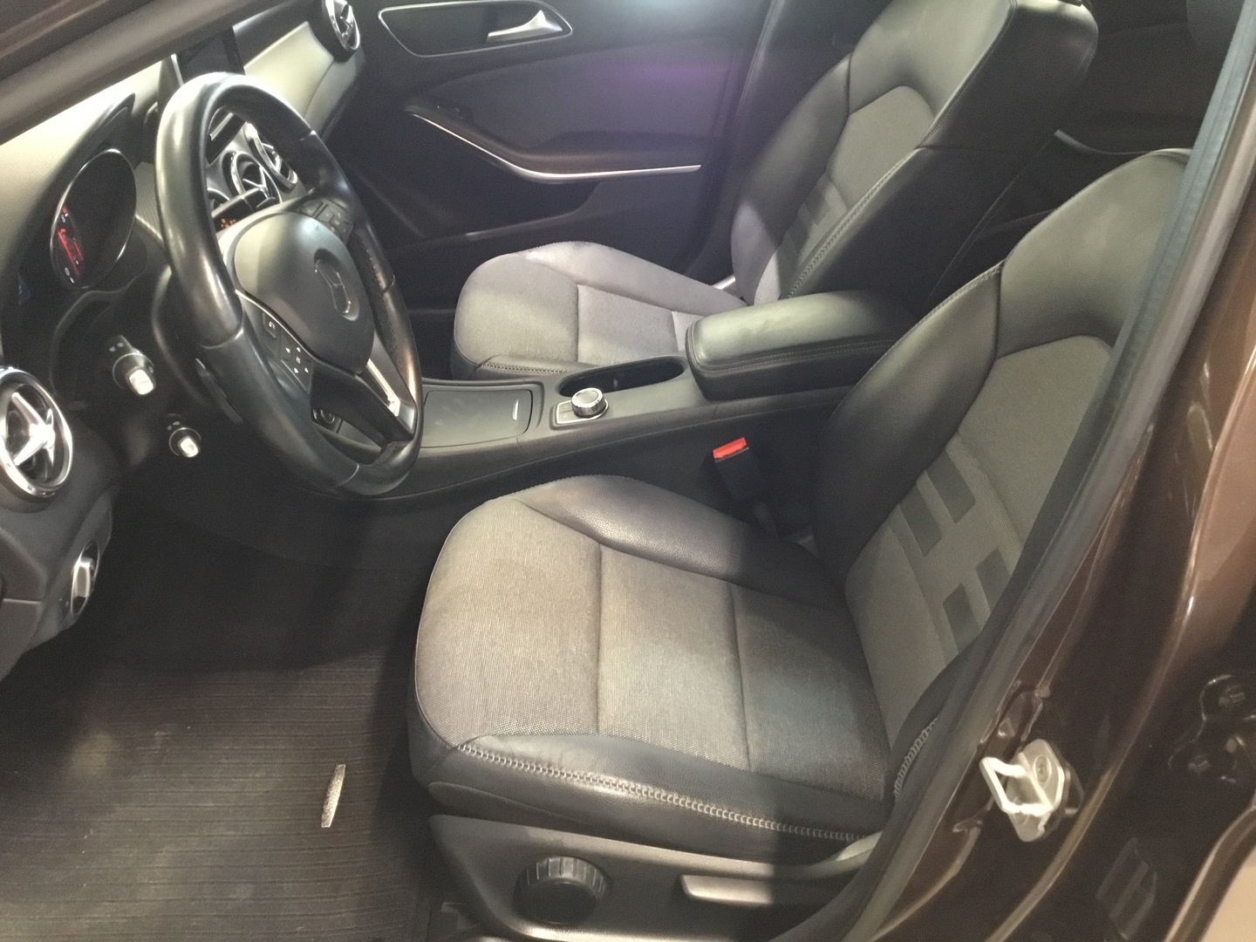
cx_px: 628
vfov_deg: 45.4
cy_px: 471
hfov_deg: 58.4
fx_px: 1125
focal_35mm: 31
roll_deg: -0.7
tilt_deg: -35.0
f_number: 2.4
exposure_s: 1/17
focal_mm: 3.3
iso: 400
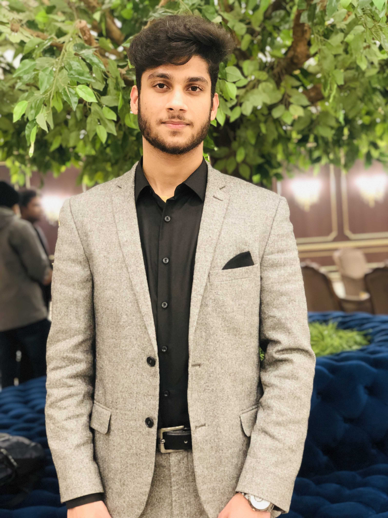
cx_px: 194
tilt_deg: -1.8
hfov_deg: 28.0
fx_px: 777
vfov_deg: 36.8
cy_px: 259
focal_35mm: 52
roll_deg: +4.0
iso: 160
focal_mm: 6
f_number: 2.4
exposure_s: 1/20
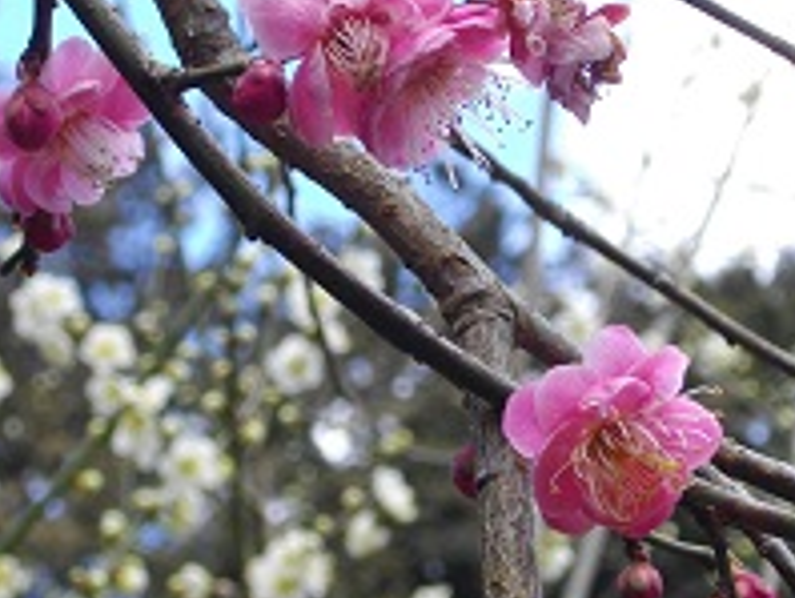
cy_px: 309
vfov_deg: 9.8
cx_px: 456
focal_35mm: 151
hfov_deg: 13.1
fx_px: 3472
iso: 119
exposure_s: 1/160
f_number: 4.6
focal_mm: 13.7
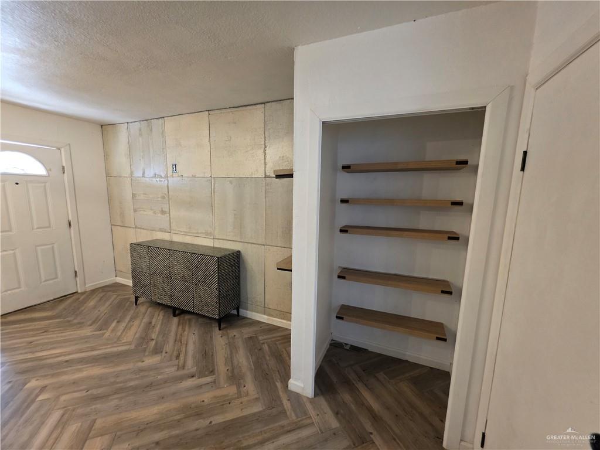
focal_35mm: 13
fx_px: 225
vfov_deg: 89.9
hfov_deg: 106.2
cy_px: 225
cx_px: 300
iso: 500
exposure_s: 1/60
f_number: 1.9
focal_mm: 2.2
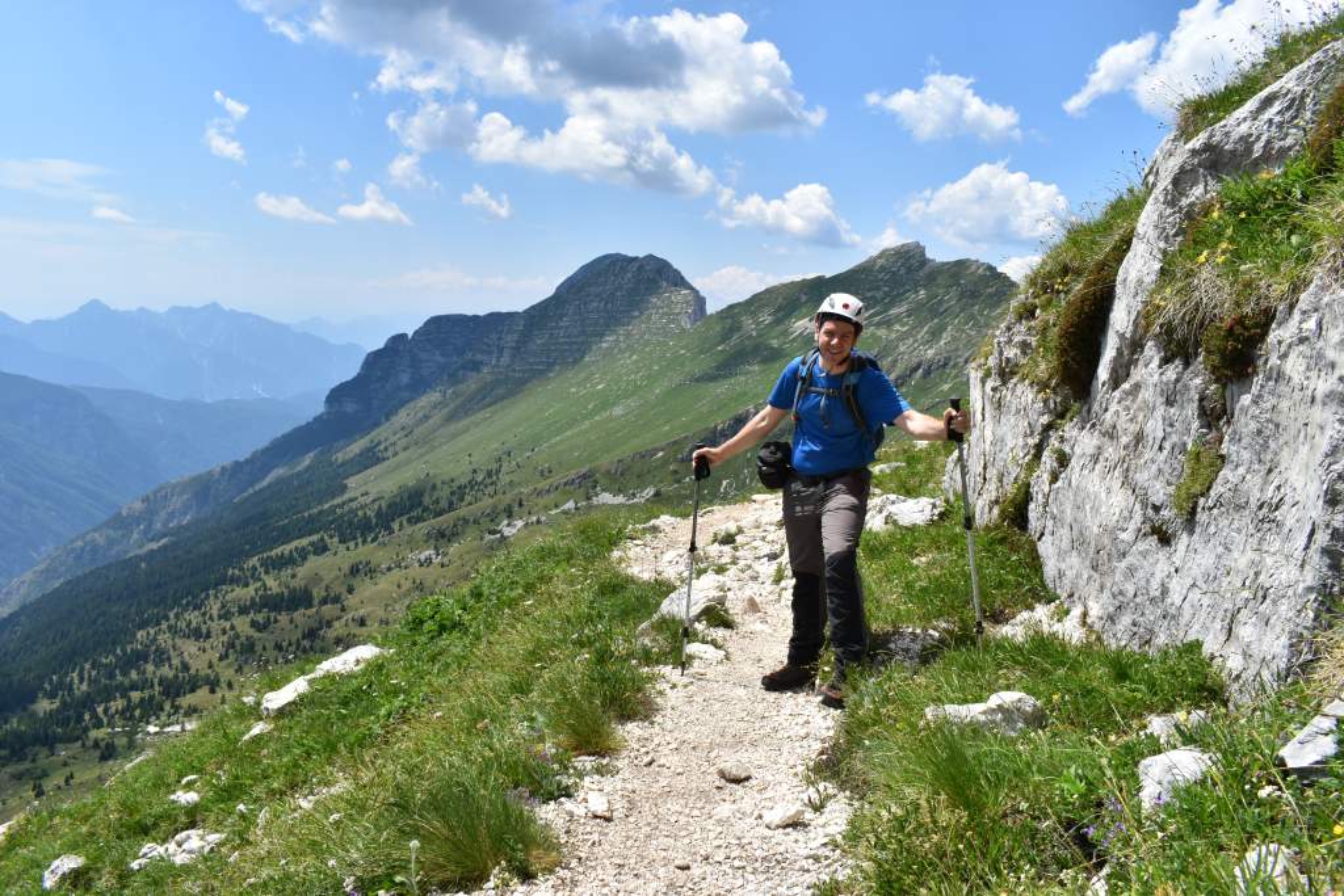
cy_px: 448
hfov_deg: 67.4
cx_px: 672
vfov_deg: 47.9
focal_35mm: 27
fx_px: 1008
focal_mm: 18
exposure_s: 1/500
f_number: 11
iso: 200
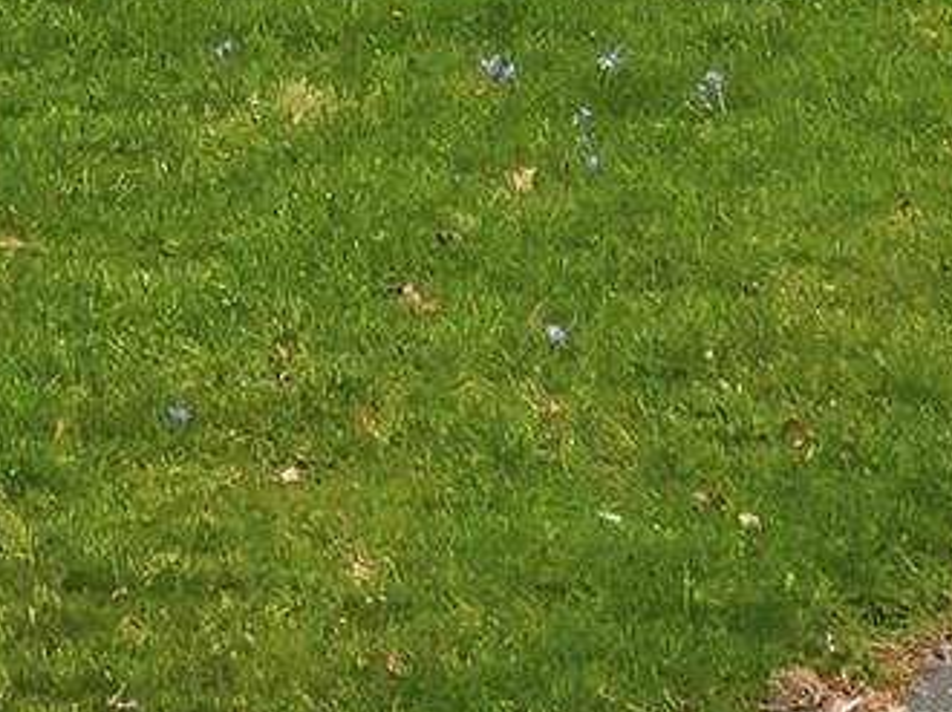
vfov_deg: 6.6
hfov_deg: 9.2
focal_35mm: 208
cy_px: -1281
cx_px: -669
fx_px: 5706
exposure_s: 1/800
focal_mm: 19
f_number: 9
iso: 800
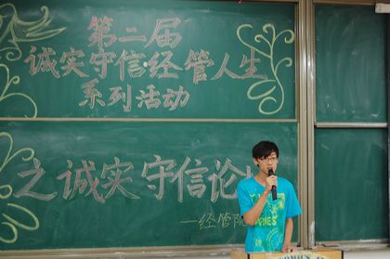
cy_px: 130
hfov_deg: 35.1
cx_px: 195
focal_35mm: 57
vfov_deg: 23.7
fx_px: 617
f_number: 5
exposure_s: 1/13
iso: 400
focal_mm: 38
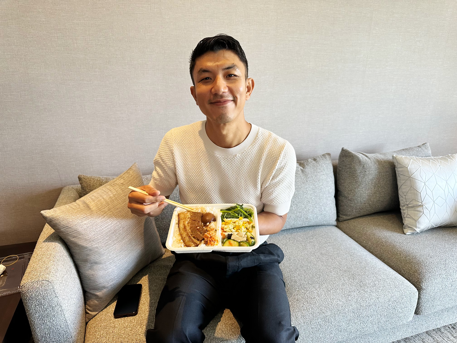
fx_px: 317
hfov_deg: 71.6
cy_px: 172
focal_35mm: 24
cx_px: 228
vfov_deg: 56.8
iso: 200
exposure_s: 1/120
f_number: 1.78
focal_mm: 6.86
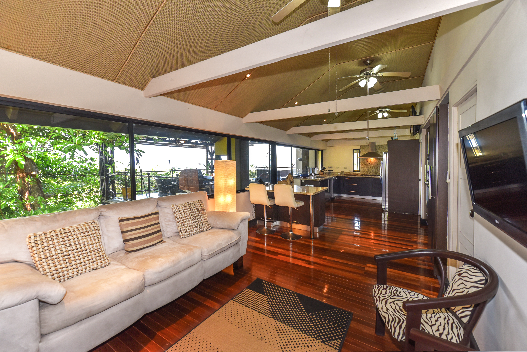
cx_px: 264
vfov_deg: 81.3
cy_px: 176
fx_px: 205
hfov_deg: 104.2
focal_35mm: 14
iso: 800
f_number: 5
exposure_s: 1/100
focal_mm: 14
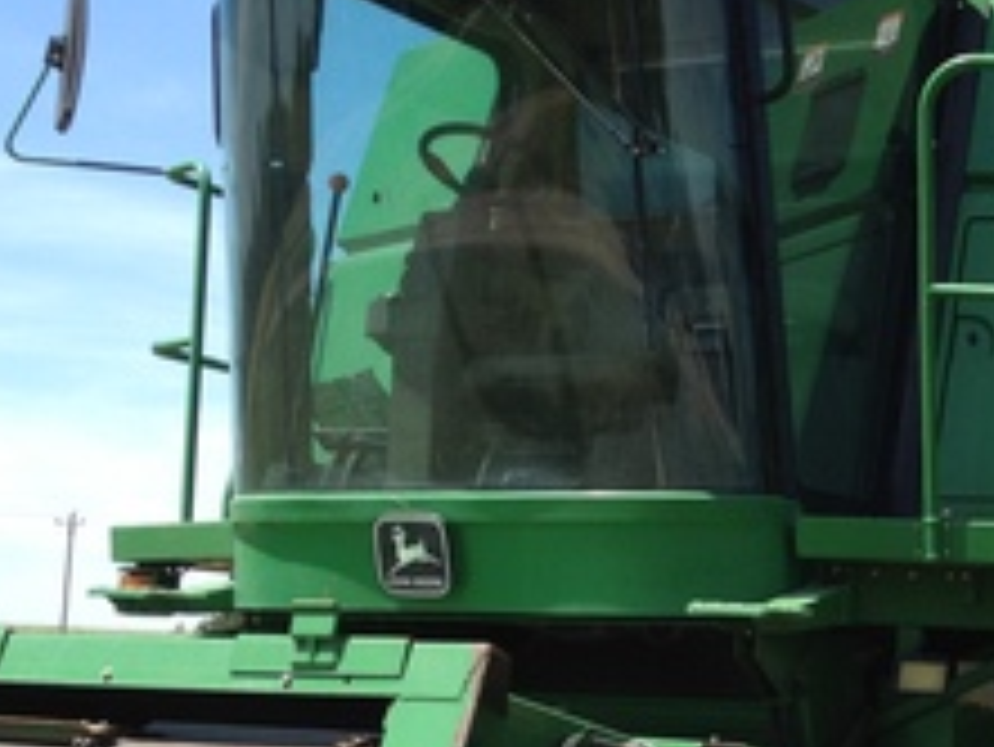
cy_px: 544
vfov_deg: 17.1
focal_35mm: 86
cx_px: 877
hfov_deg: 22.3
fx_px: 2471
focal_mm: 4.28
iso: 64
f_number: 2.4
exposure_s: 1/920
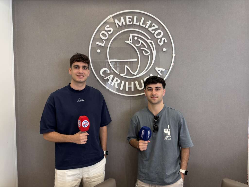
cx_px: 124
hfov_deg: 67.3
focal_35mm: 26
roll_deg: +0.4
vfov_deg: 53.1
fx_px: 187
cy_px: 94
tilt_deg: -2.1
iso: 80
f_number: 1.6
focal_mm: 5.96
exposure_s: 1/50
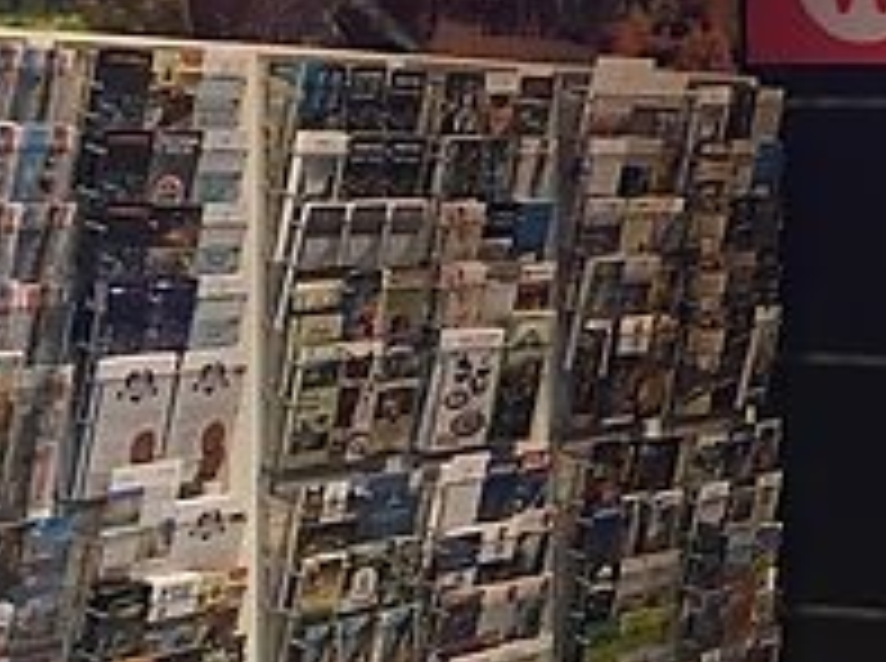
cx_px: 1259
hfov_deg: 15.6
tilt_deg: -3.8
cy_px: 356
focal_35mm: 118
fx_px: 3015
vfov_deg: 12.5
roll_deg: -0.4
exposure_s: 1/33
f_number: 2.2
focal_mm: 4.15
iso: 64
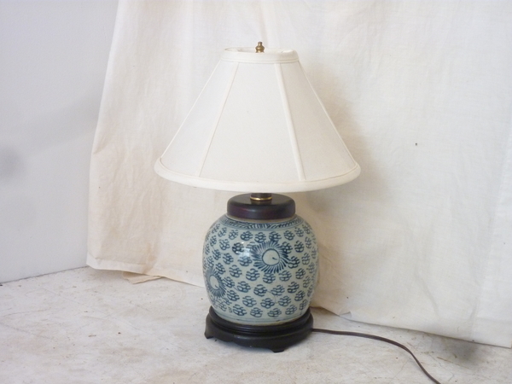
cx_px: 256
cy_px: 192
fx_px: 873
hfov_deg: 32.7
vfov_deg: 24.8
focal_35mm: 59
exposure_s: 1/13
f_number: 3.9
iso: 400
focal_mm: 9.7
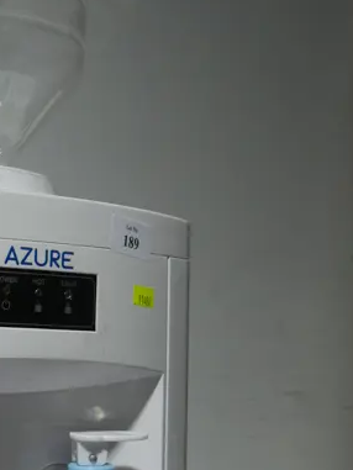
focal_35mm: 86
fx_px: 1169
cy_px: 171
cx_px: -27
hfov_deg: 16.7
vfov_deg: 22.7
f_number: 4.5
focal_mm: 16
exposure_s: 1/125
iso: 200
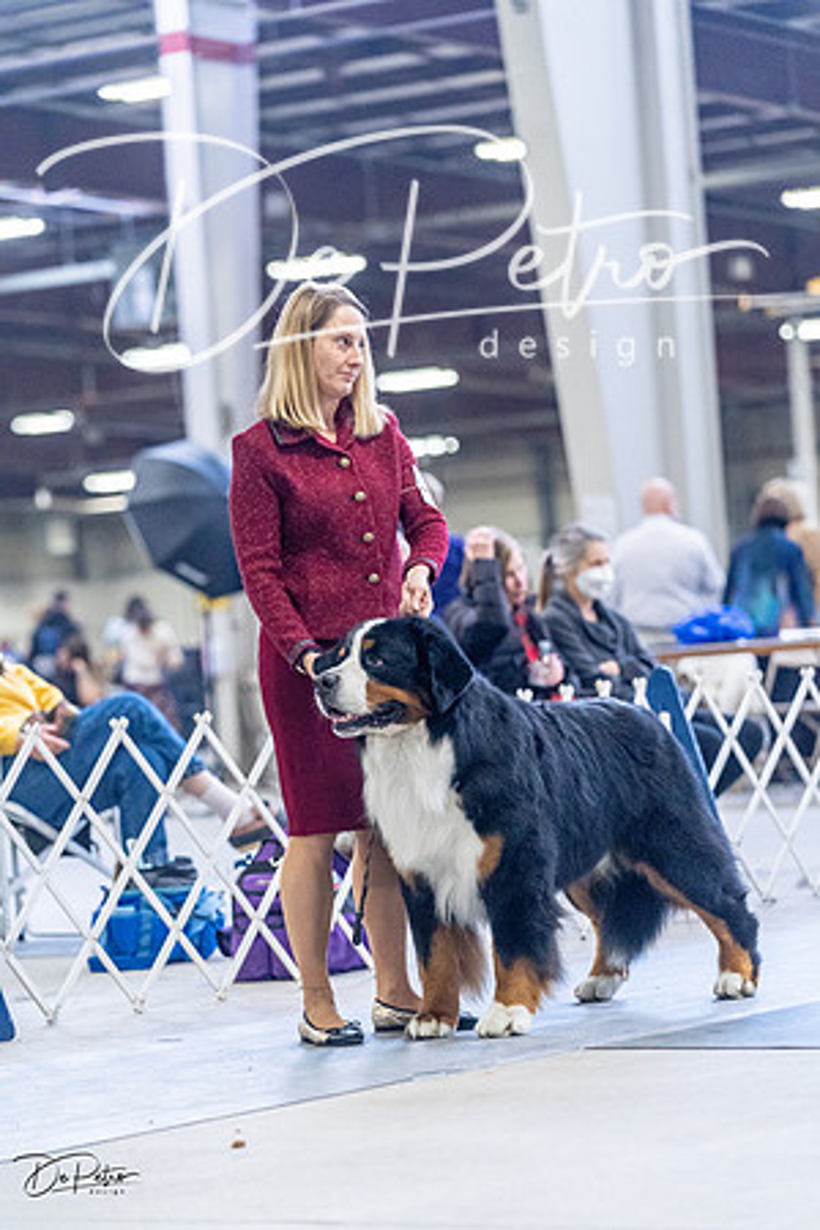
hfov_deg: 11.0
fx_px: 4270
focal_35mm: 125
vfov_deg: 16.4
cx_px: 410
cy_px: 615
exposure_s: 1/320
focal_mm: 125
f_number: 3.5
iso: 6400
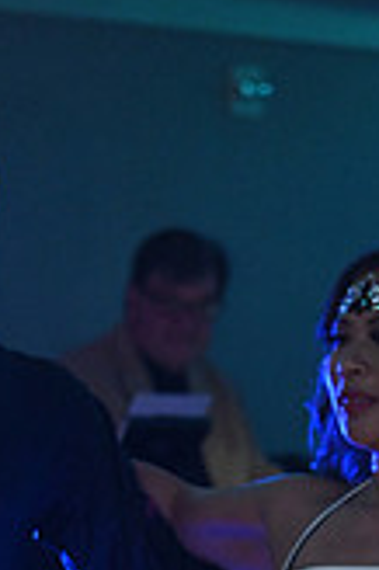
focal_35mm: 305
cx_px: 155
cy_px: 831
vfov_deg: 6.7
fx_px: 4826
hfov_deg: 4.5
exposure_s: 1/200
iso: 5000
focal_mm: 86
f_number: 5
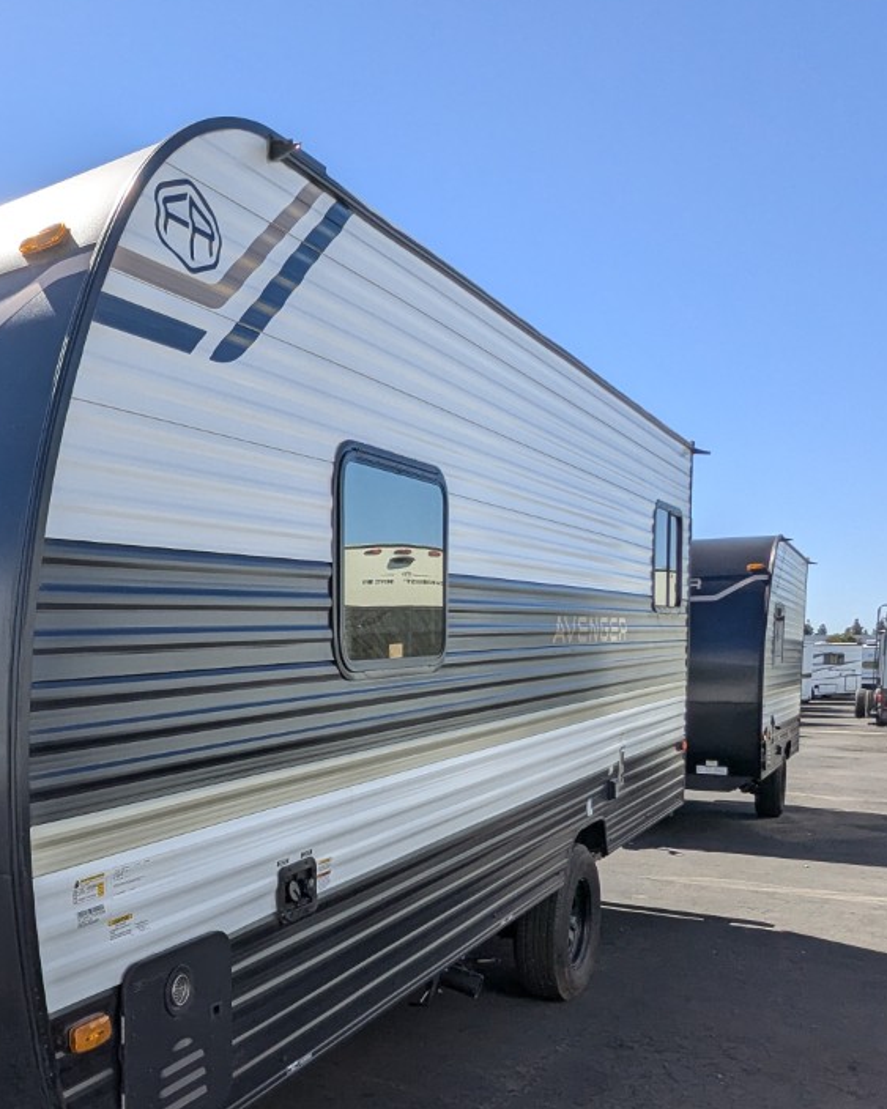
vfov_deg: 55.8
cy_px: 753
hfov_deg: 41.8
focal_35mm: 31
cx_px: 29
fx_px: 1017
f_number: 2.2
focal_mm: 2.35
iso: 56
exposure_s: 1/2268
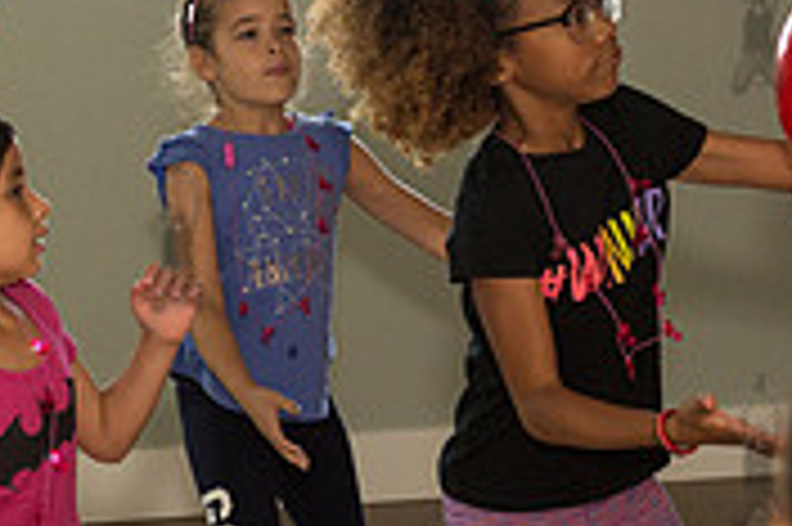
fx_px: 3627
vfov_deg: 8.3
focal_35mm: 165
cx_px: 176
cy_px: 232
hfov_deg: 12.4
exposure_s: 1/640
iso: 1600
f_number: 4
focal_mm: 50
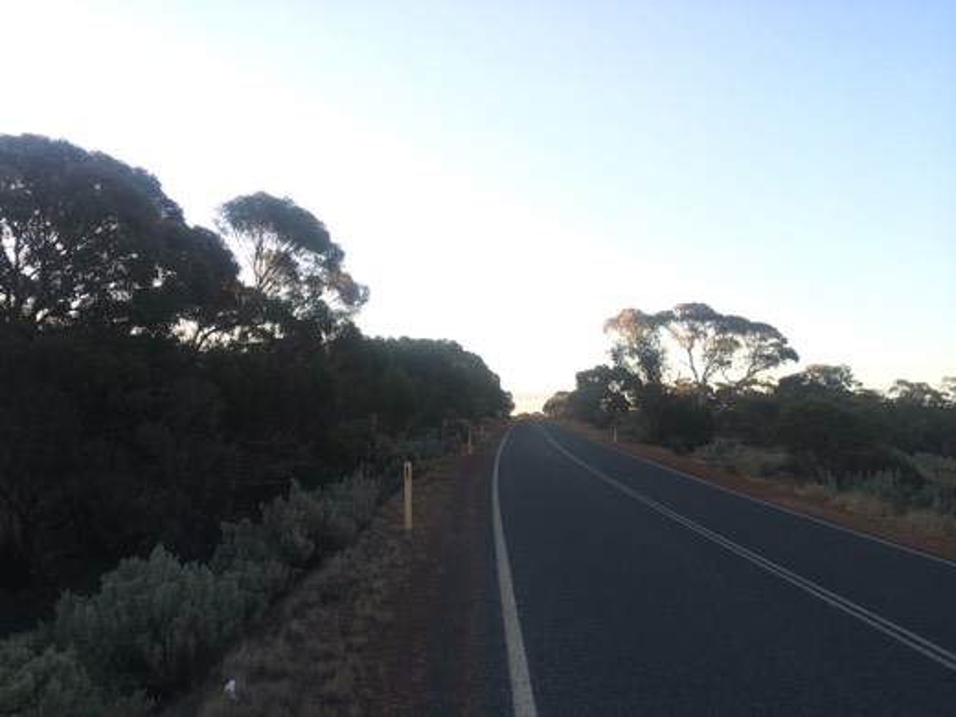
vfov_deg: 48.2
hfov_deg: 61.7
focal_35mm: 29
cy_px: 358
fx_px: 801
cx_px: 478
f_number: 2.2
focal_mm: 4.15
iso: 64
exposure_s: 1/120
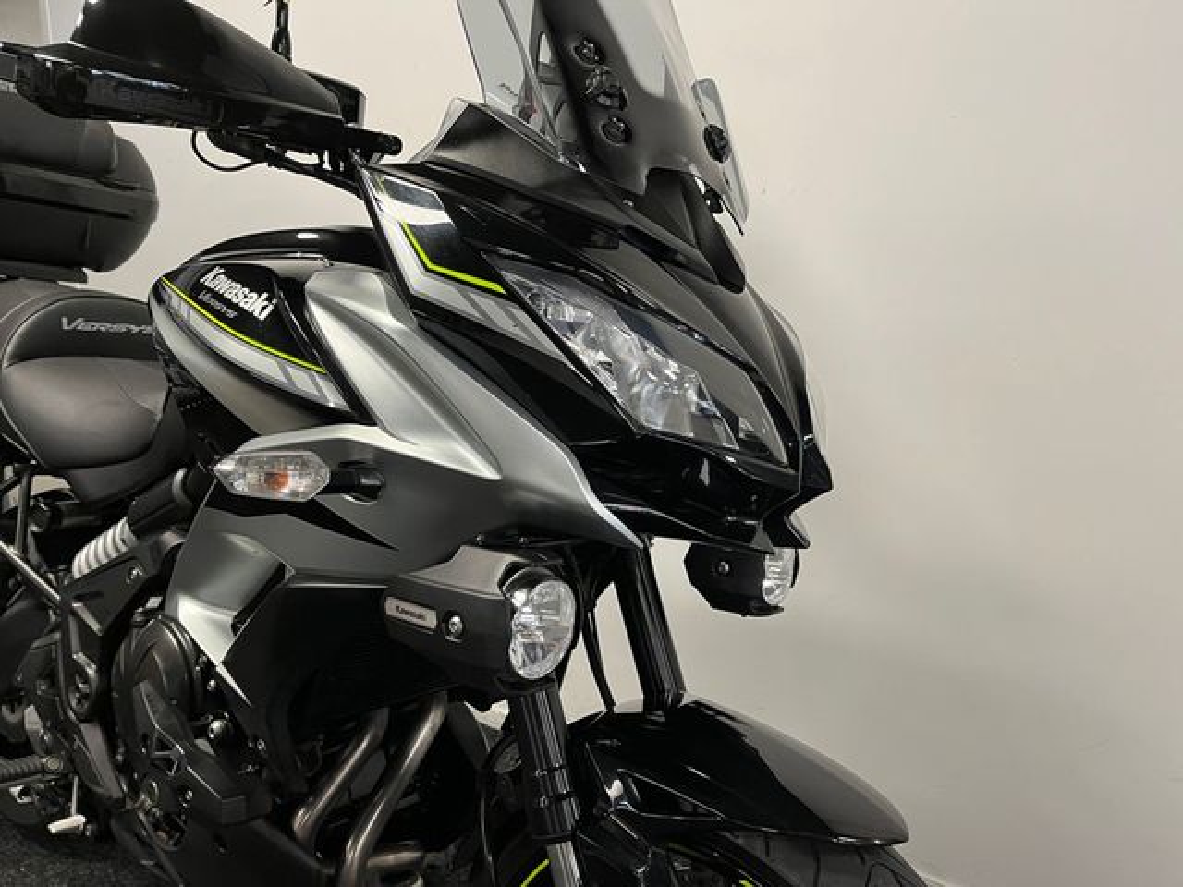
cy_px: 444
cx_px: 592
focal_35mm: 26
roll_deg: +1.0
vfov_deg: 53.1
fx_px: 889
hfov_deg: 67.3
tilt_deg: -11.3
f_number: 1.6
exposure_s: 1/50
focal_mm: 5.1
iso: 100
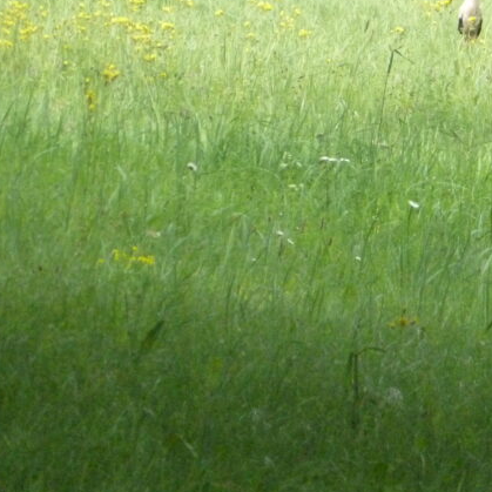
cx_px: 400
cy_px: 86
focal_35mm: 767
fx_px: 12334
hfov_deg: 2.3
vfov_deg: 2.3
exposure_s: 1/500
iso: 800
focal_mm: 63.6
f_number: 5.9
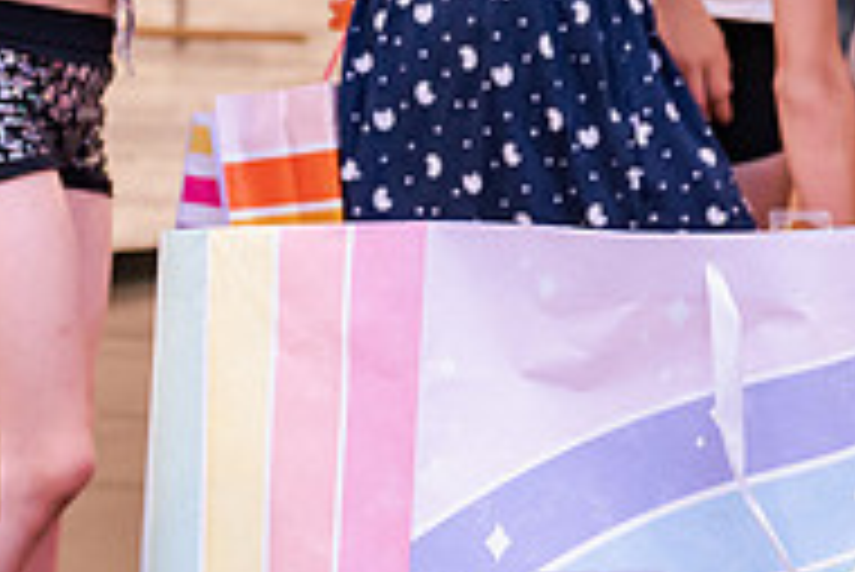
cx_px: 1233
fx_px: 2258
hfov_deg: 19.1
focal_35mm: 95
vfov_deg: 14.3
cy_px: 74
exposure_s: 1/125
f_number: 2.8
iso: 1000
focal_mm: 28
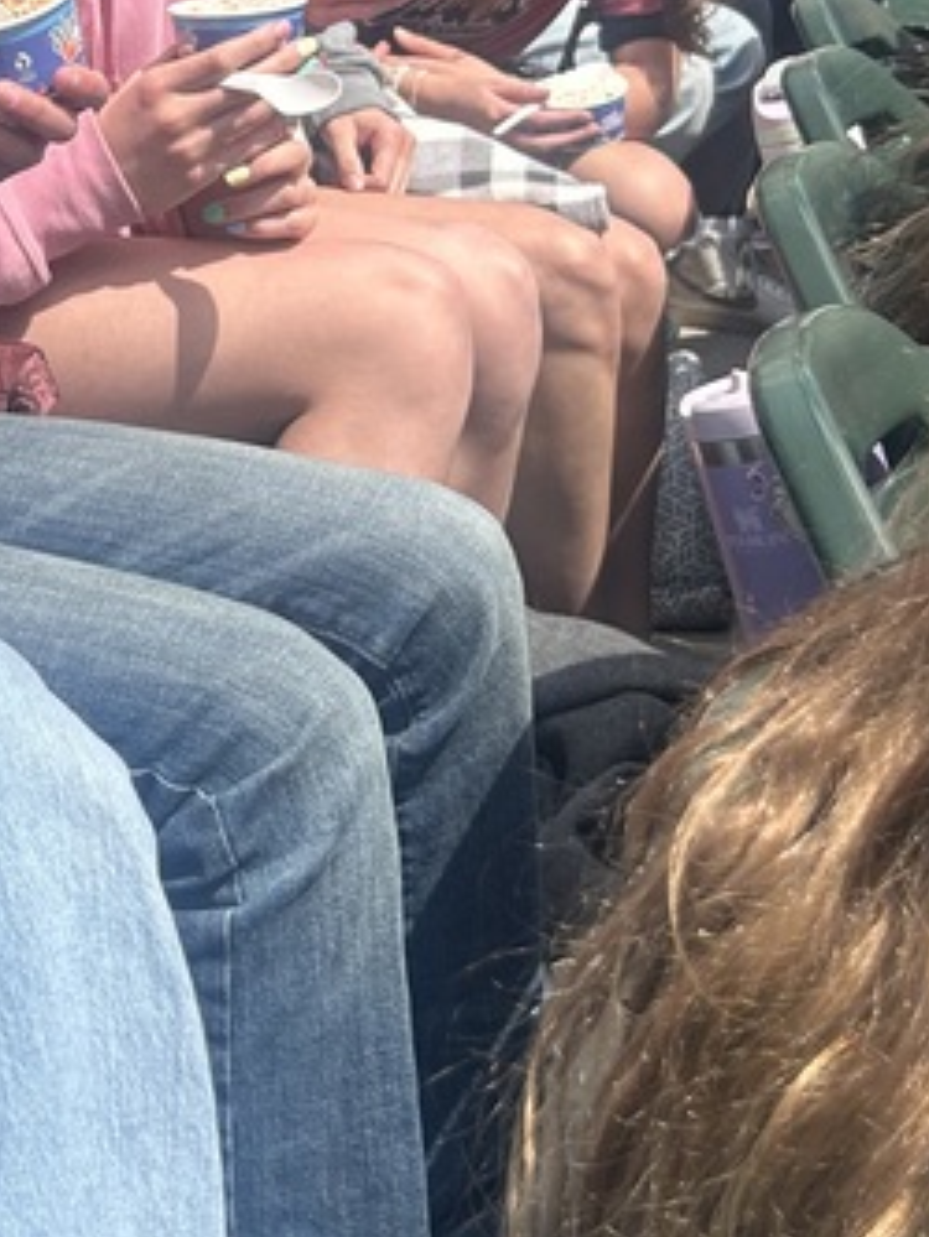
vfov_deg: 23.5
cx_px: -74
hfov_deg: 17.8
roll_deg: +1.1
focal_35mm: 80
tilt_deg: -8.7
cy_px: 52
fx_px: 2861
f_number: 1.5
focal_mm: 5.7
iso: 50
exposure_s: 1/2571
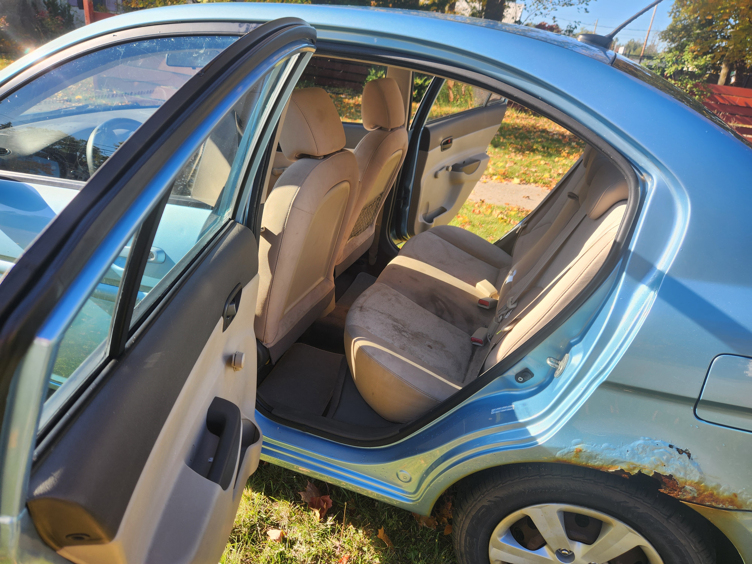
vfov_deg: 58.9
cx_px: 376
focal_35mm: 23
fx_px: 500
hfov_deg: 73.9
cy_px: 282
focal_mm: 5.4
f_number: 1.8
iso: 20
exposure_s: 1/377
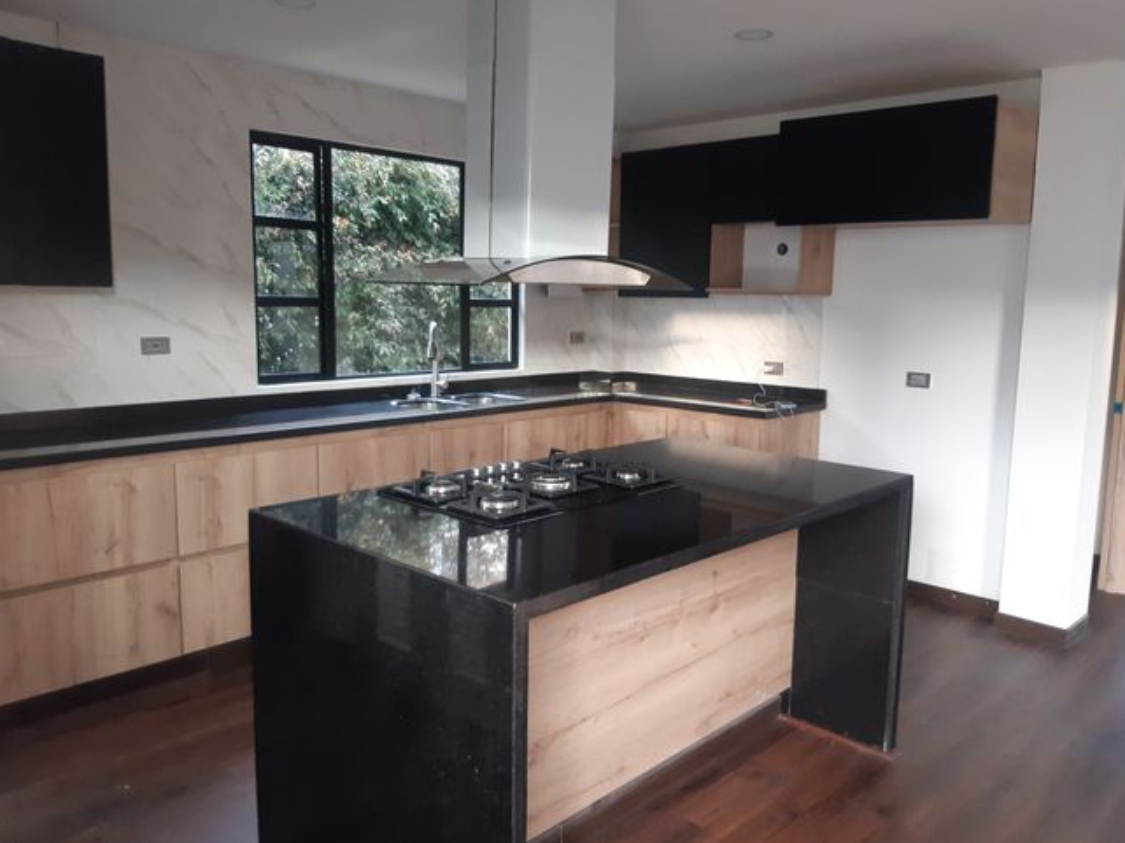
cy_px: 408
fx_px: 877
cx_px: 577
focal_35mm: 27
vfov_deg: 51.3
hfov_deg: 65.3
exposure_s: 1/24
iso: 250
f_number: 1.7
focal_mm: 3.92
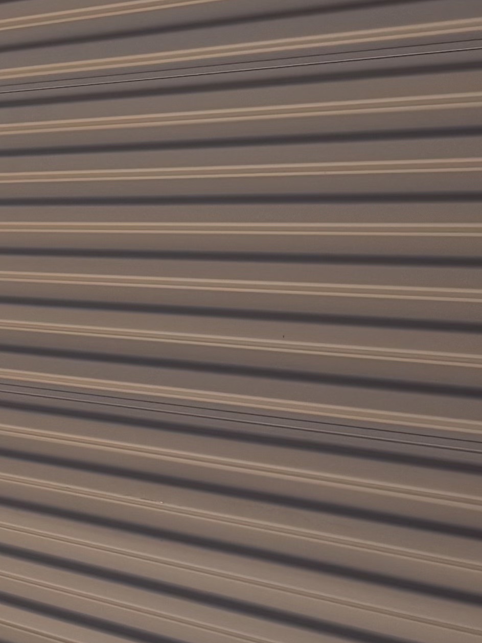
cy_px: 241
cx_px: -222
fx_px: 2024
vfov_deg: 18.0
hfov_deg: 12.9
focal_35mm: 109
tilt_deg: -1.1
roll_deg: +0.2
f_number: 1.78
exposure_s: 1/5348
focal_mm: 6.76
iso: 80
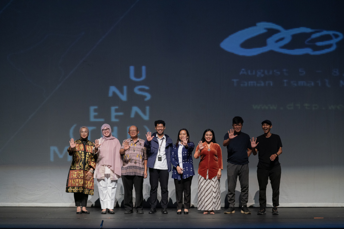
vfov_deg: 15.4
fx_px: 851
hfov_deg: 22.9
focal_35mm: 89
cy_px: 114
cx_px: 172
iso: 1600
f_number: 2.8
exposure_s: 1/100
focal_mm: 89
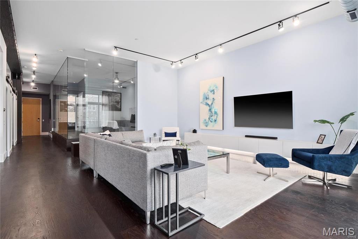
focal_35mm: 18
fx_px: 179
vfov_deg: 67.3
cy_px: 120
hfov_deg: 90.0
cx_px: 179
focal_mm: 9
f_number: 7.1
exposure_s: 1/5
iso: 400
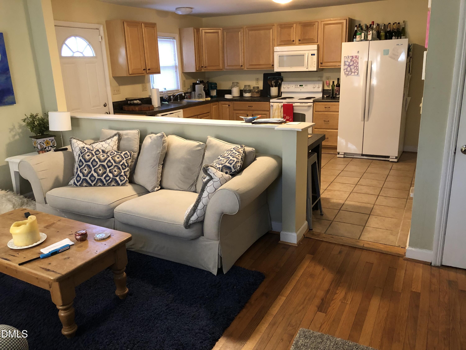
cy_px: 175
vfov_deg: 49.7
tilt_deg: -16.6
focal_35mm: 28
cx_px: 233
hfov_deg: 63.4
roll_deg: +1.3
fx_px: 377
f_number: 1.8
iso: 100
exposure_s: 1/13
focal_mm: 3.99
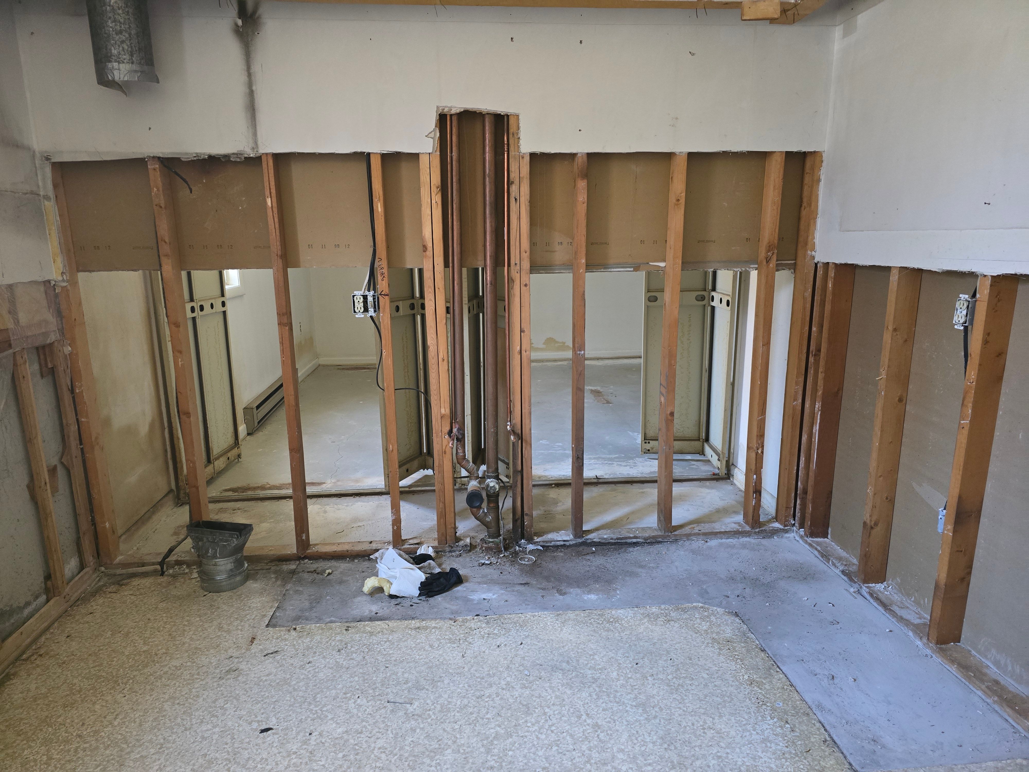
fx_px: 684
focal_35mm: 23
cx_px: 514
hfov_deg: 73.9
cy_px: 386
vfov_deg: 58.9
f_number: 1.7
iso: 1250
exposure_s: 1/60
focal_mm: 6.3
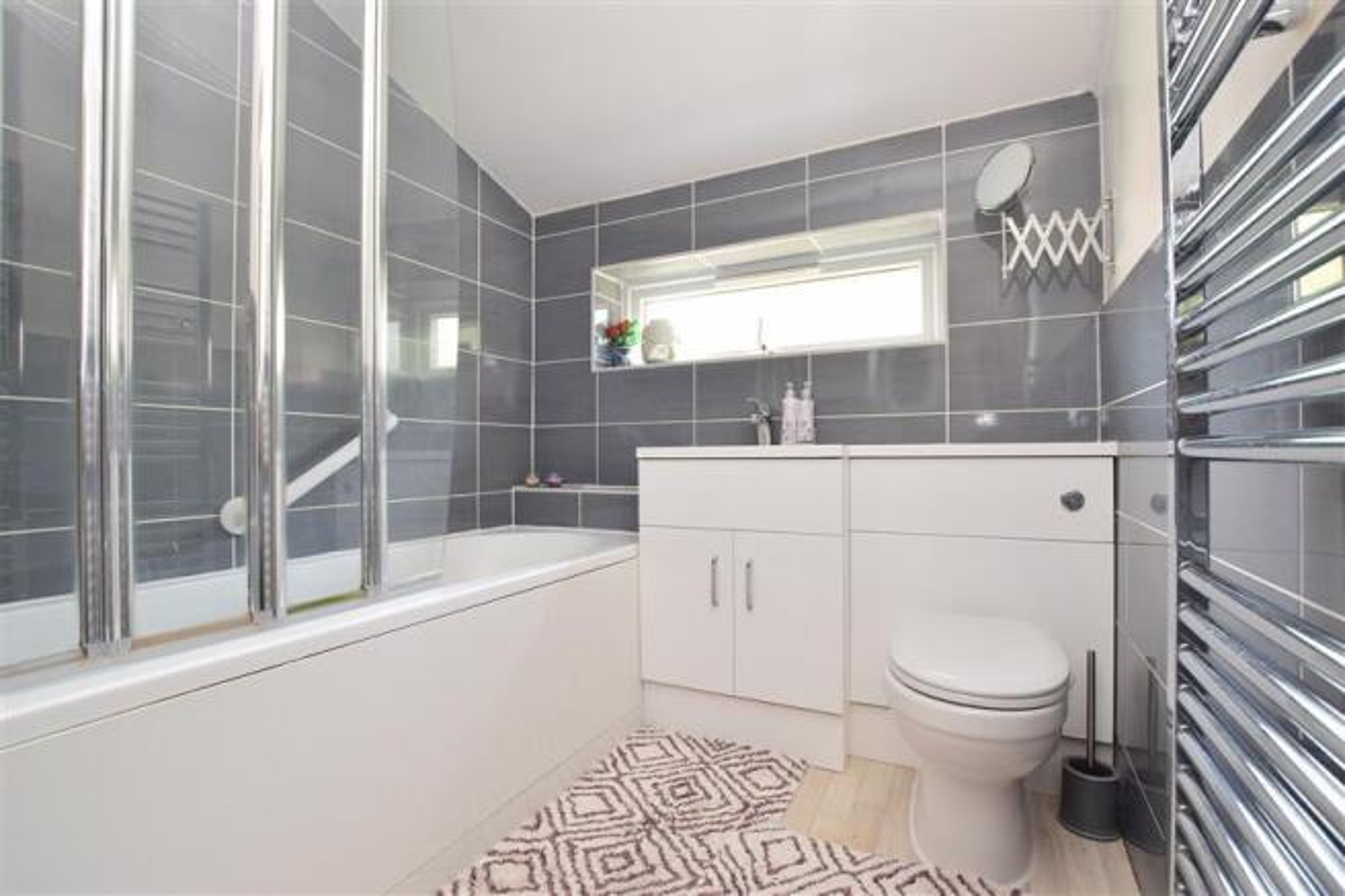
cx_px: 672
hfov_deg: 100.4
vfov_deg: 77.3
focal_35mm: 15
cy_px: 448
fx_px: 560
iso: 320
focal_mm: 10
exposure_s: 1/15
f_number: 7.1
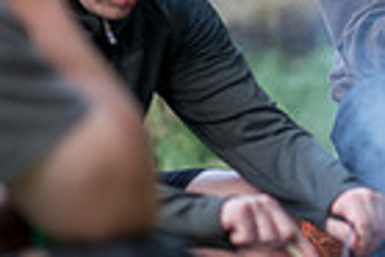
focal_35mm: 355
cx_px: 504
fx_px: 3800
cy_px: -70
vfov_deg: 3.9
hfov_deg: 5.8
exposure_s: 1/320
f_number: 1.6
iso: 200
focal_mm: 85
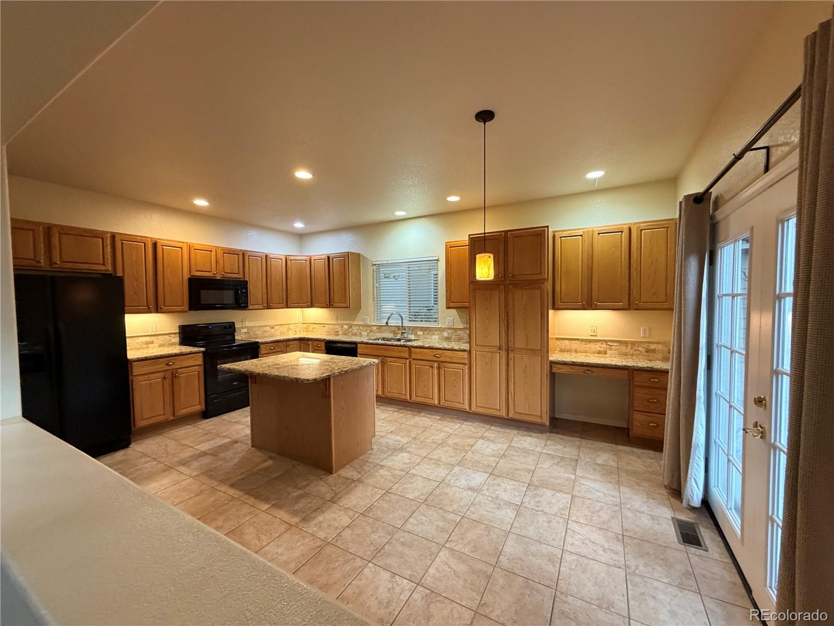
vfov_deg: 85.7
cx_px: 417
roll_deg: +0.6
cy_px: 313
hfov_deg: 102.1
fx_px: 337
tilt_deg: -2.7
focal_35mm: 14
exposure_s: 1/60
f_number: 2.2
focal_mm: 2.22
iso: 400
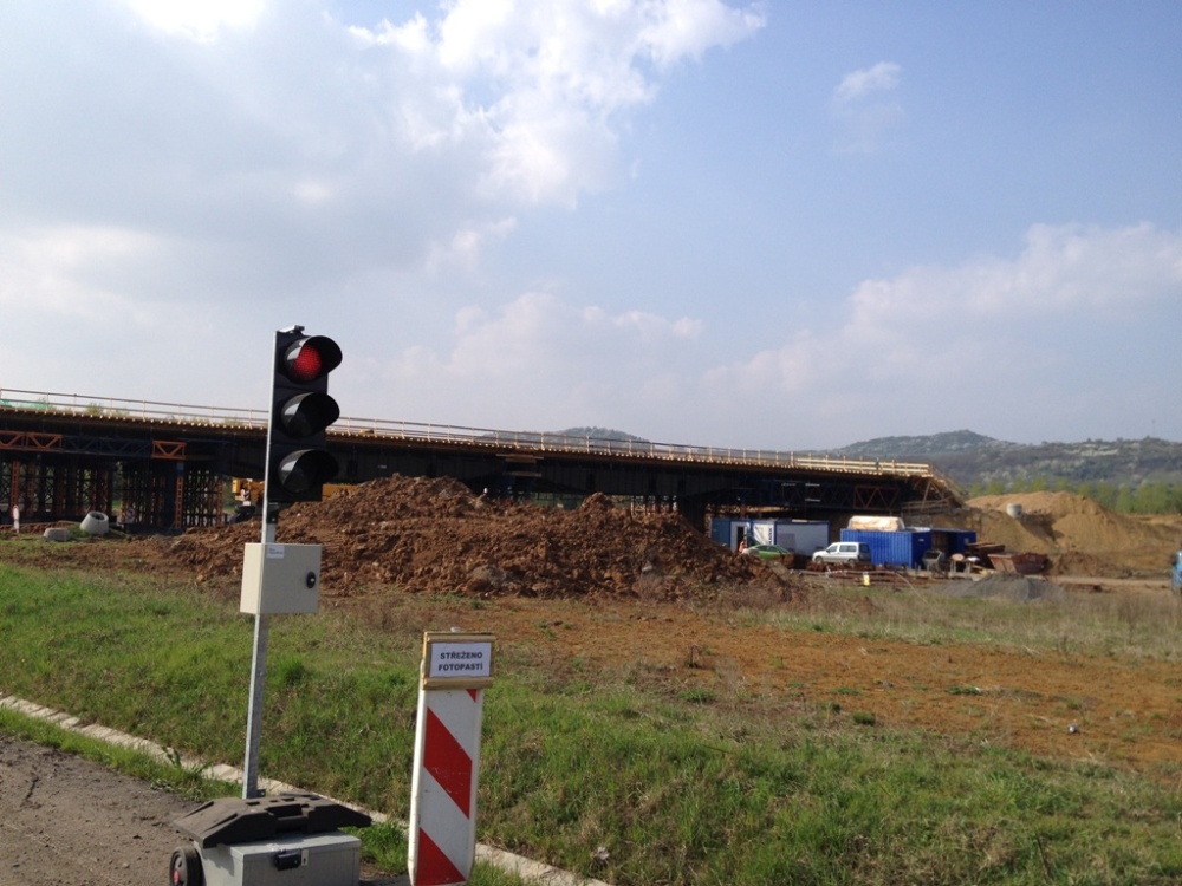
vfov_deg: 40.7
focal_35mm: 35
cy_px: 443
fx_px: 1195
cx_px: 591
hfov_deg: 52.6
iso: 50
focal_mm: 4.28
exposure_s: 1/1727
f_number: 2.4
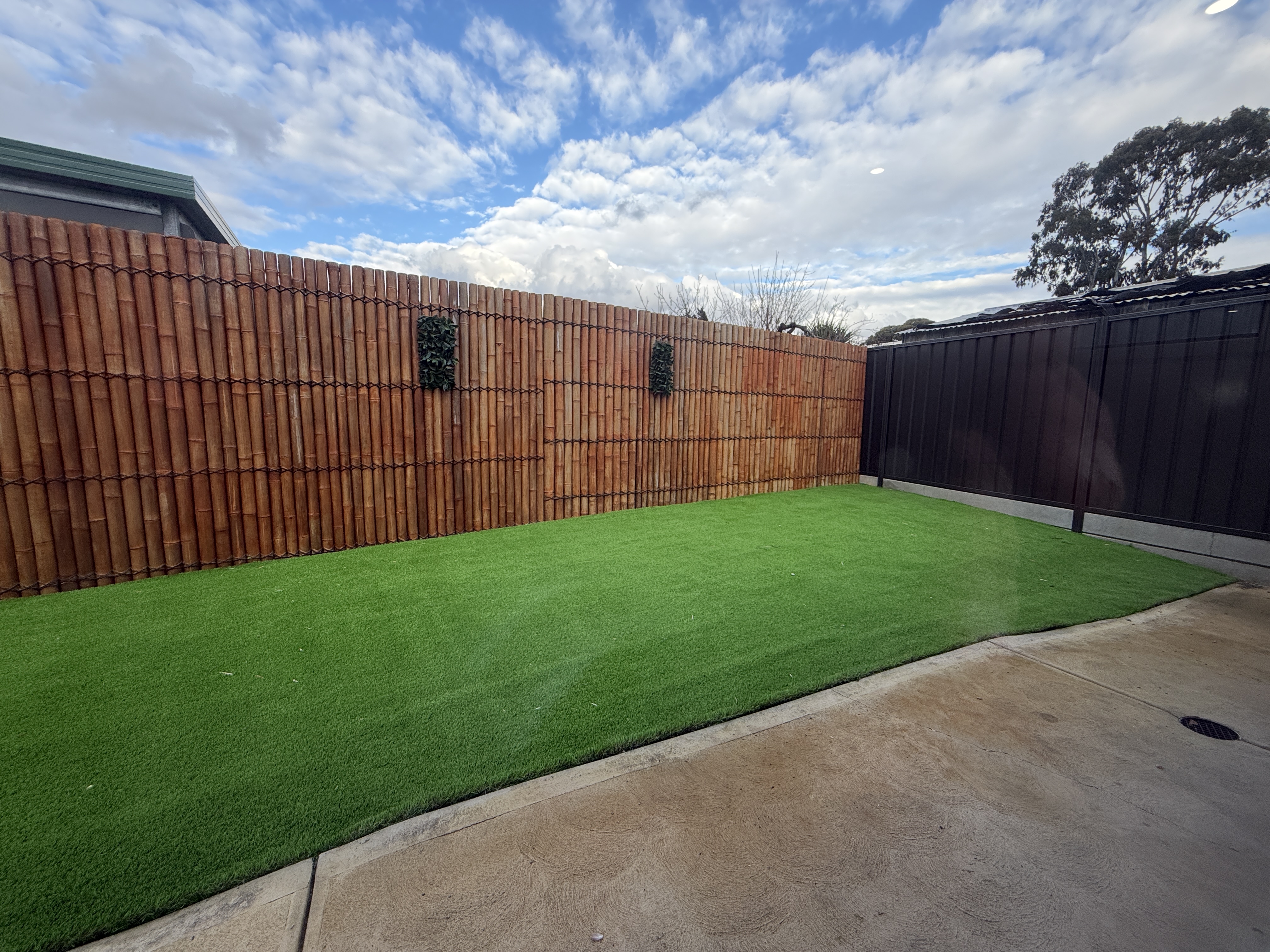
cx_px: 635
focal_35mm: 14
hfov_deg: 102.1
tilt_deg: -7.1
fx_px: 514
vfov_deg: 85.7
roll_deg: -0.6
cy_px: 476
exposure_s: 1/502
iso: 64
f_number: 2.2
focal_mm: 2.22
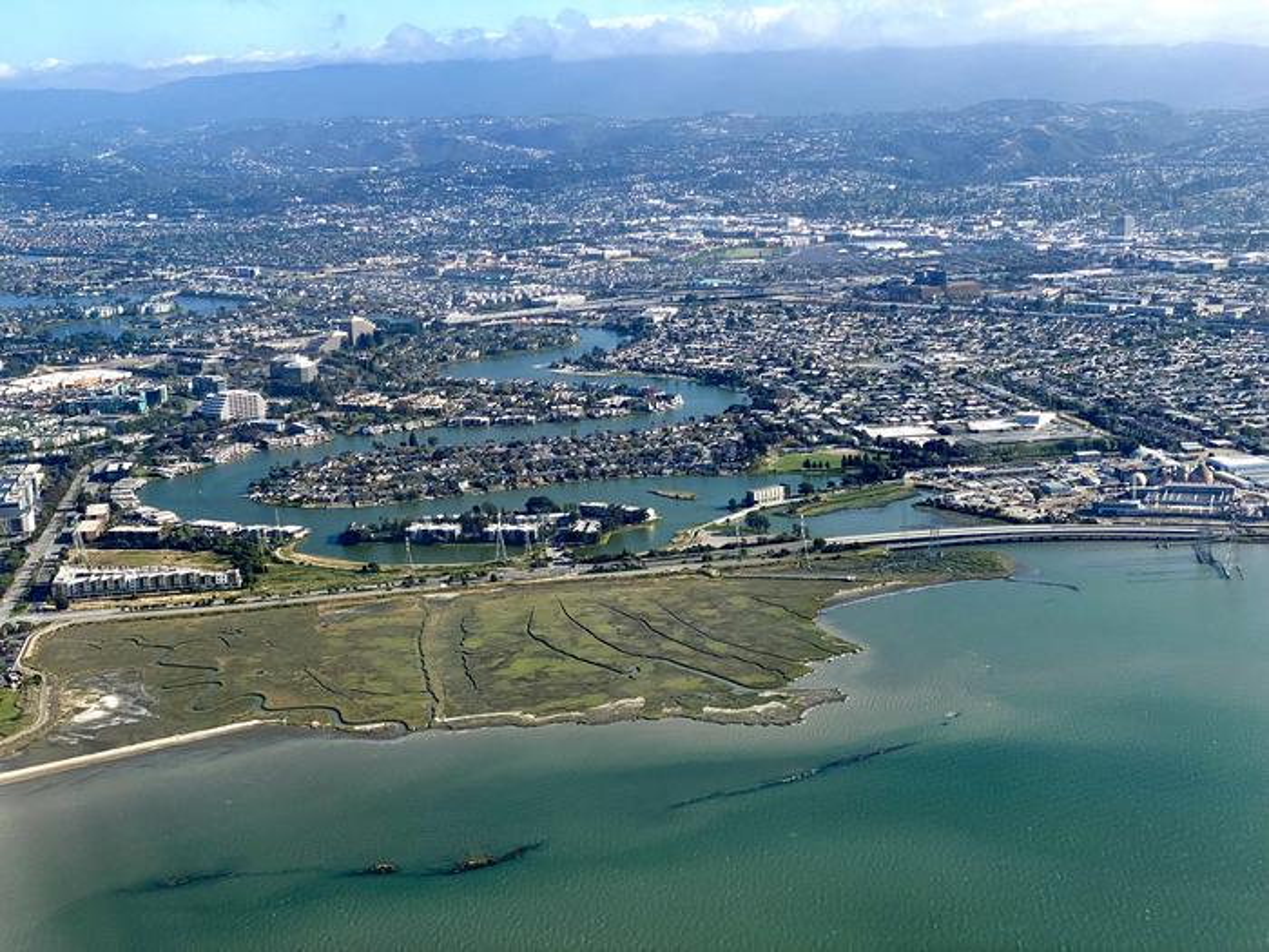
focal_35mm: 52
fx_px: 1906
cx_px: 634
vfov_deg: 28.0
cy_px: 476
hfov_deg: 36.8
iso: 20
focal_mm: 6
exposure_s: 1/959
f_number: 2
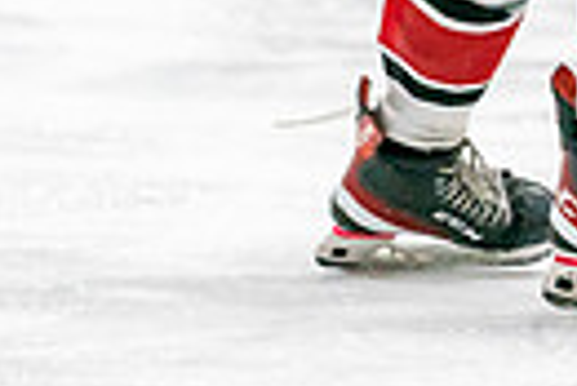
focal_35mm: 922
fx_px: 14794
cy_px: -388
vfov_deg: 1.5
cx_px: 422
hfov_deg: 2.2
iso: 3200
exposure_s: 1/1250
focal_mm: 200
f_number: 2.8
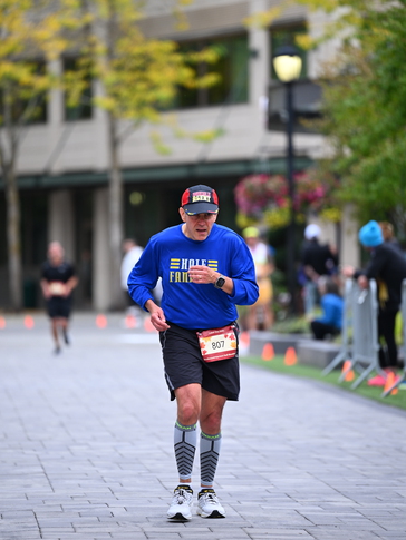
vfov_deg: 9.1
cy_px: 259
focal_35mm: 218
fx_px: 3408
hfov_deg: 6.8
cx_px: 202
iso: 640
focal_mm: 200
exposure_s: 1/2000
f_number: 2.8
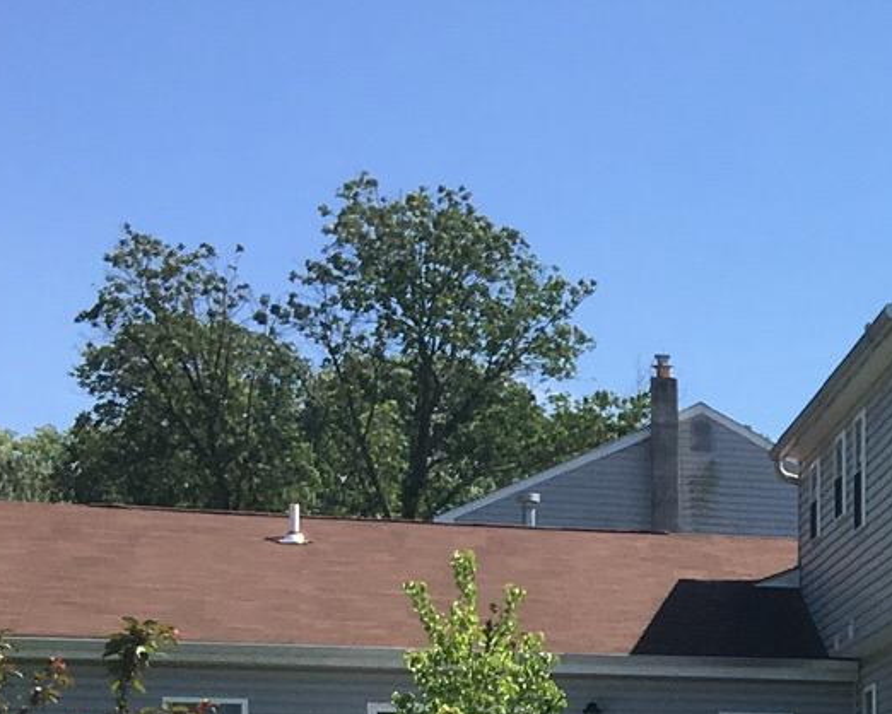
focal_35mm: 111
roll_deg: -0.4
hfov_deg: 15.2
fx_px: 2931
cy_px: 926
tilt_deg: -2.1
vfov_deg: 13.4
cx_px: 1567
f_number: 2.2
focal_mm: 4.15
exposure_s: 1/1425
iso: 25
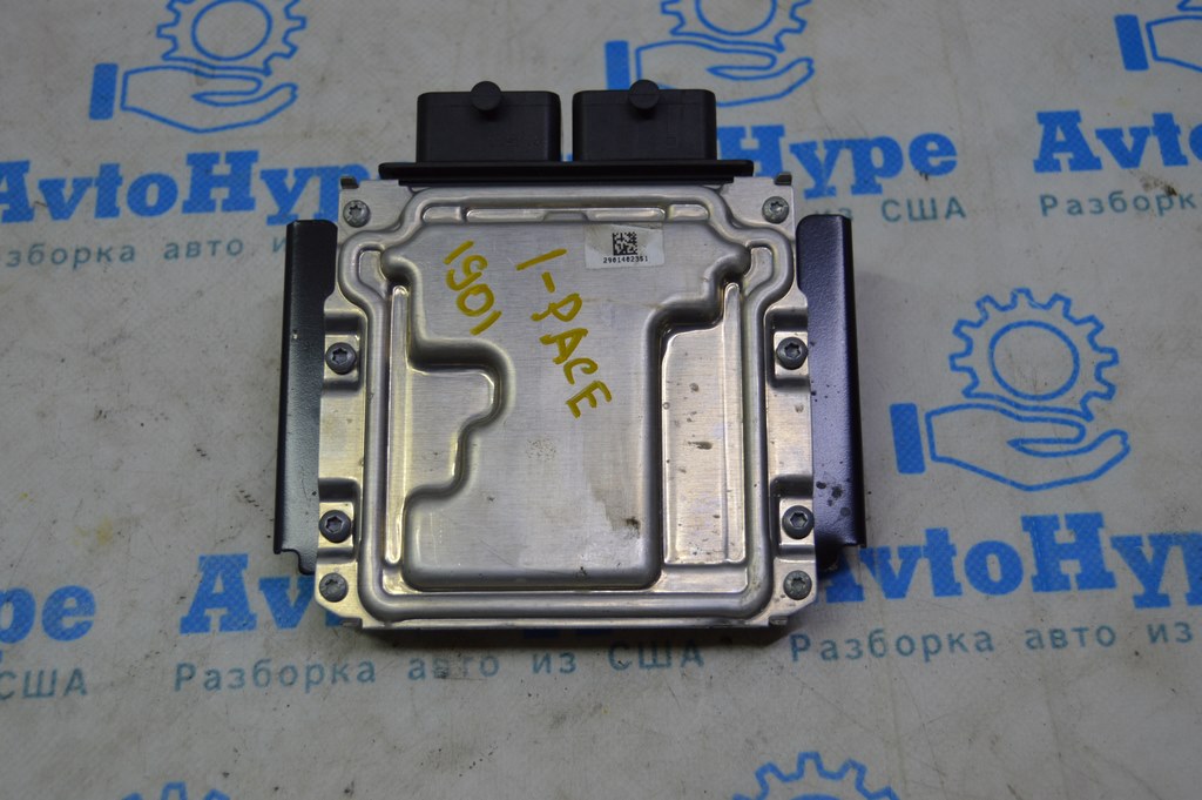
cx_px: 601
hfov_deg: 37.9
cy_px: 400
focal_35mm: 52
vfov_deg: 25.7
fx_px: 1751
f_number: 5
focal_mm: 35
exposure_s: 1/100
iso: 400
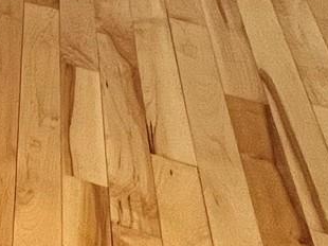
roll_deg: +0.7
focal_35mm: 86
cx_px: -387
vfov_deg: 11.9
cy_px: -424
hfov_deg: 15.9
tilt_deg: -8.6
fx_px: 814
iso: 100
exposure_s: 1/120
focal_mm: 1.57
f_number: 1.8
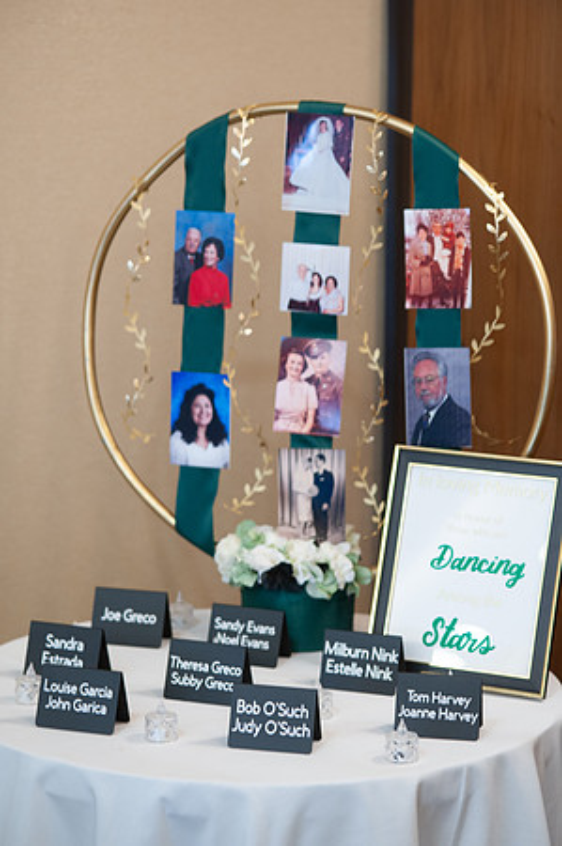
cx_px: 281
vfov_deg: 19.5
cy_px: 423
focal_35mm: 105
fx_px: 2464
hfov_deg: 13.0
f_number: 4
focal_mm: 105
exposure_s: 1/30
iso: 640
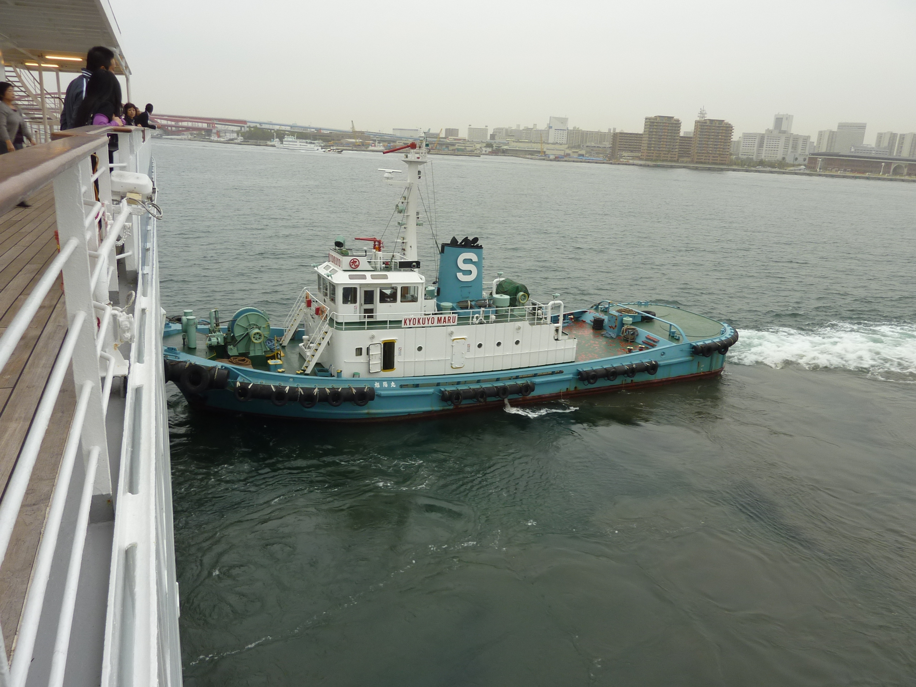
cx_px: 458
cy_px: 344
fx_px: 662
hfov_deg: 69.4
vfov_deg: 54.9
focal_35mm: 25
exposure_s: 1/40
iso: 80
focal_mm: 4.1
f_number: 3.3
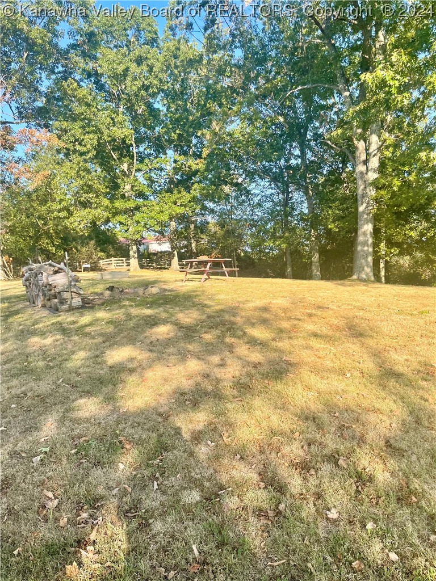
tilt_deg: -4.9
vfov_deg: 67.3
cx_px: 218
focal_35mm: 26
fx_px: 437
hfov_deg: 53.1
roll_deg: +0.6
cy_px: 290
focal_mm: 4.2
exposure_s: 1/744
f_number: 1.6
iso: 32
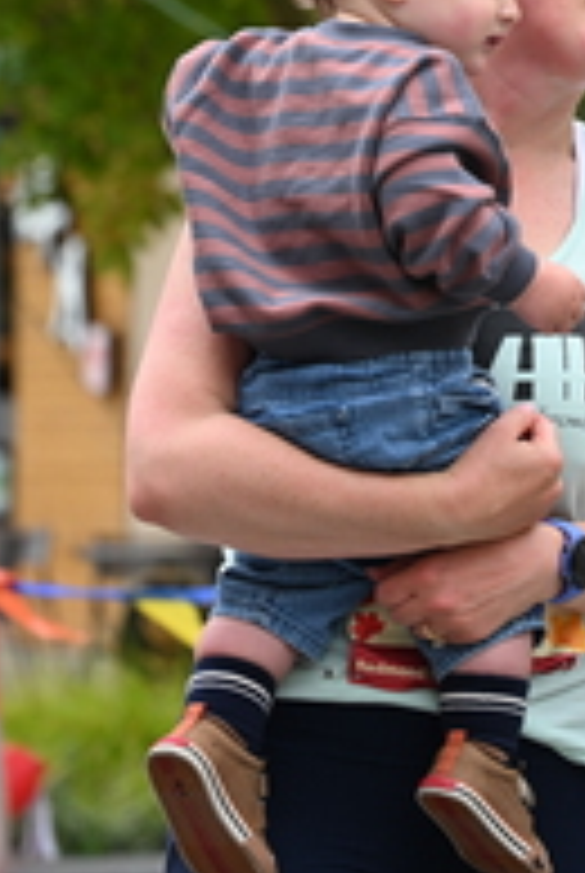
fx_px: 4809
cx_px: 747
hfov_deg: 6.9
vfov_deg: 10.3
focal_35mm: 198
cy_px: 65
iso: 640
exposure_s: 1/1600
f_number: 2.8
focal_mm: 70
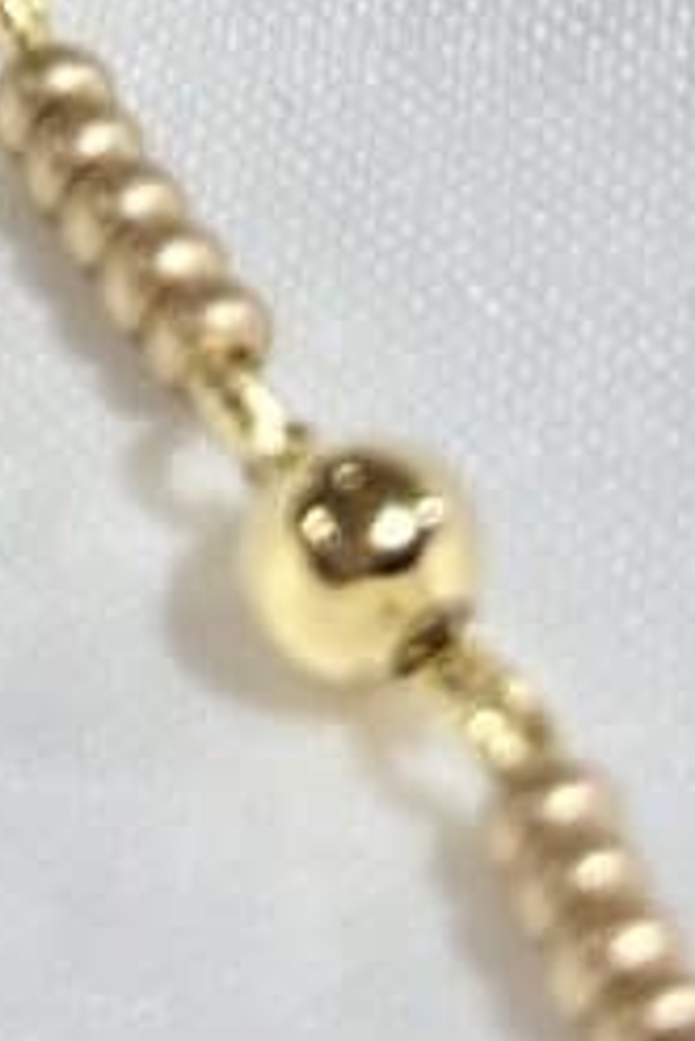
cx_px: -198
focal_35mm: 224
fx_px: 6477
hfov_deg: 6.1
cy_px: -860
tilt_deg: -27.7
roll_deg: +3.4
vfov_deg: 8.8
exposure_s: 1/349
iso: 32
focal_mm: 5.96
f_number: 1.6
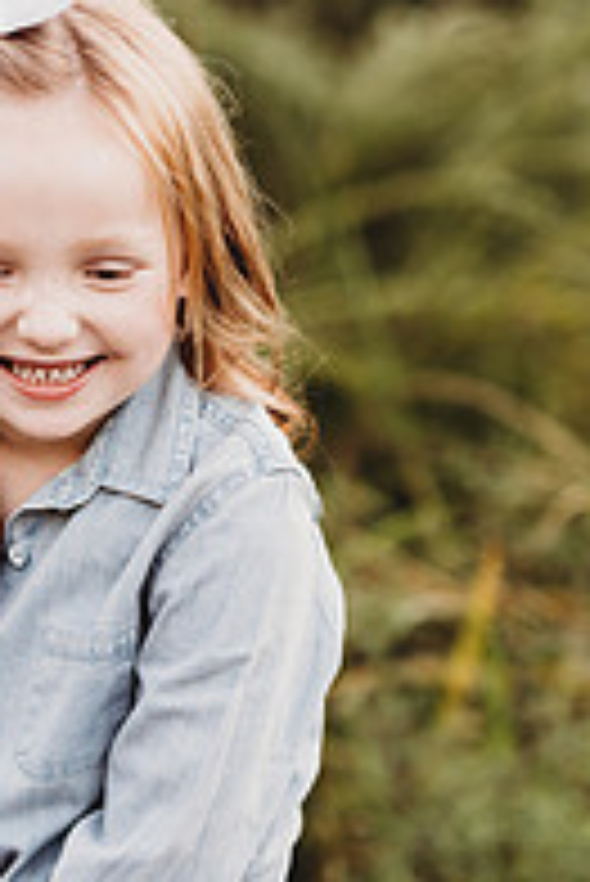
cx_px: 45
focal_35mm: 195
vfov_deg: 10.5
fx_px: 4785
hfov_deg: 7.0
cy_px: 454
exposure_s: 1/160
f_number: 2.2
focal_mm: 85
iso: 80
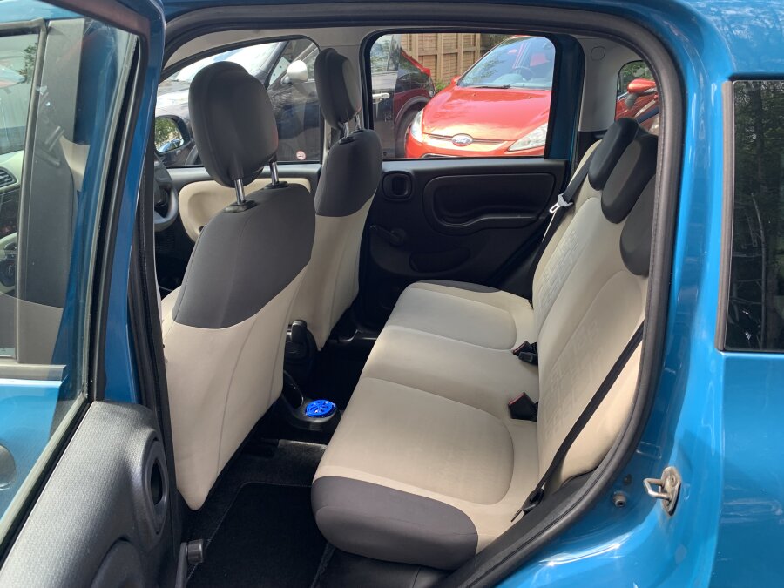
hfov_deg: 67.3
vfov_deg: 53.1
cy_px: 294
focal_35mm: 26
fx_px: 589
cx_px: 392
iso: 64
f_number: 1.8
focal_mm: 4.25
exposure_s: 1/121
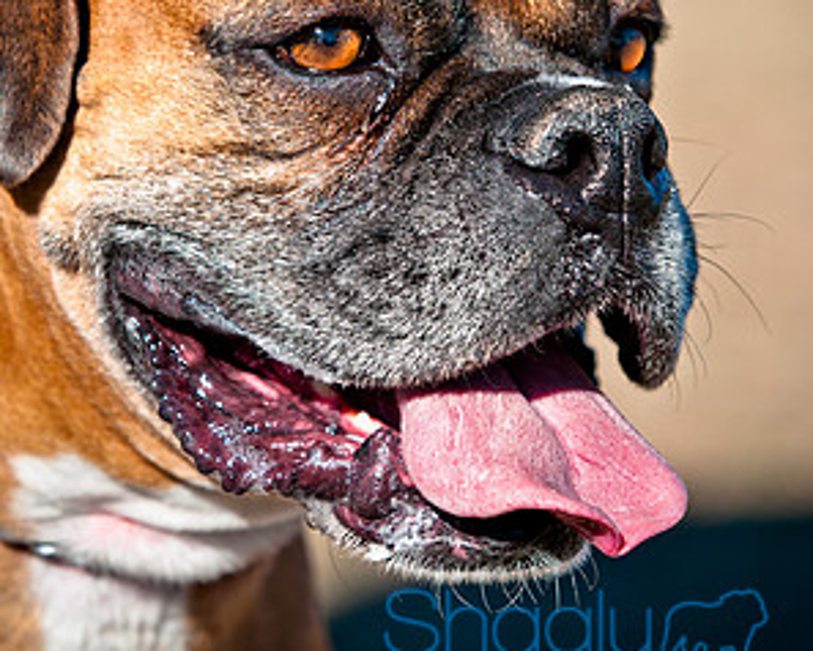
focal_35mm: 288
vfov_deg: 5.4
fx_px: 6927
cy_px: 145
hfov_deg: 6.7
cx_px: 406
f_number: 5
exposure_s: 1/1250
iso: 200
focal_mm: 135
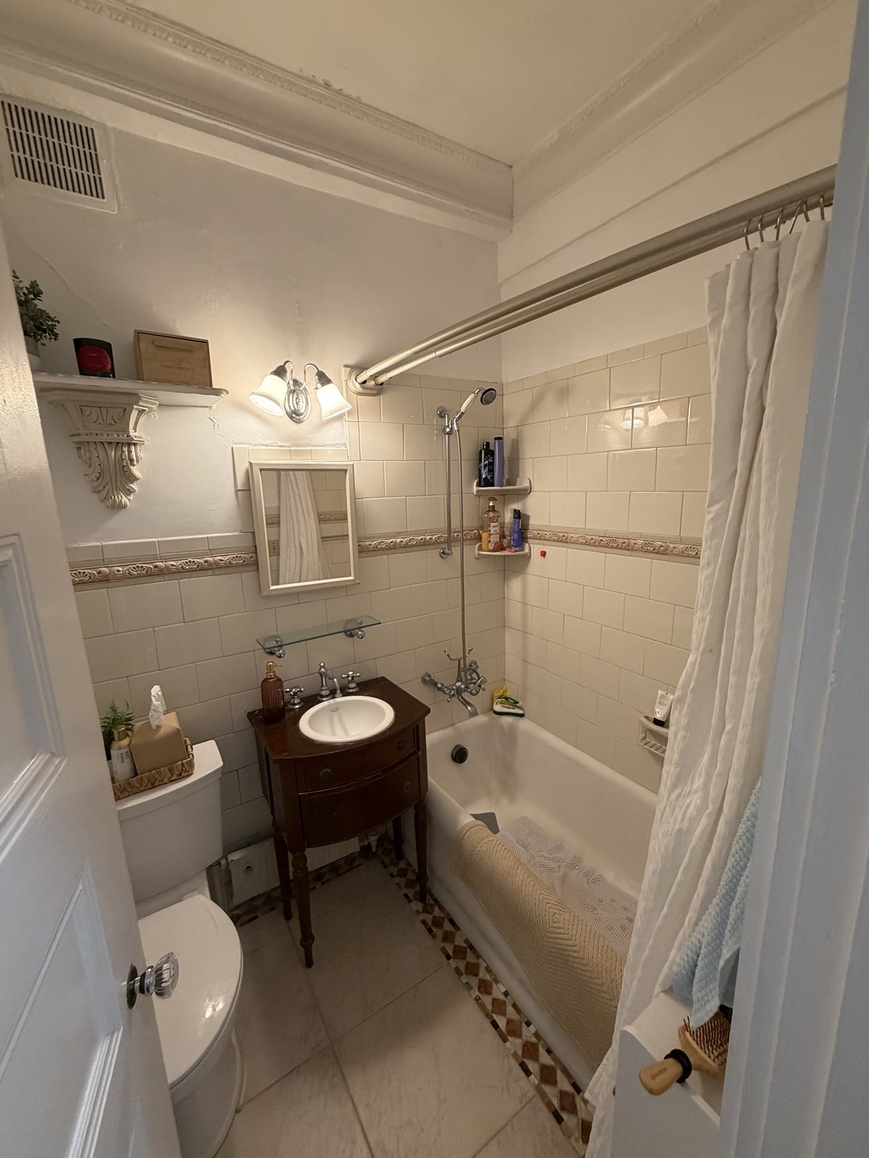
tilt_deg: -10.8
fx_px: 469
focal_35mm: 14
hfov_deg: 85.7
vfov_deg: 102.1
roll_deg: +2.1
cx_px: 434
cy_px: 579
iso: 250
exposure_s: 1/60
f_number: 2.2
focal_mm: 2.22
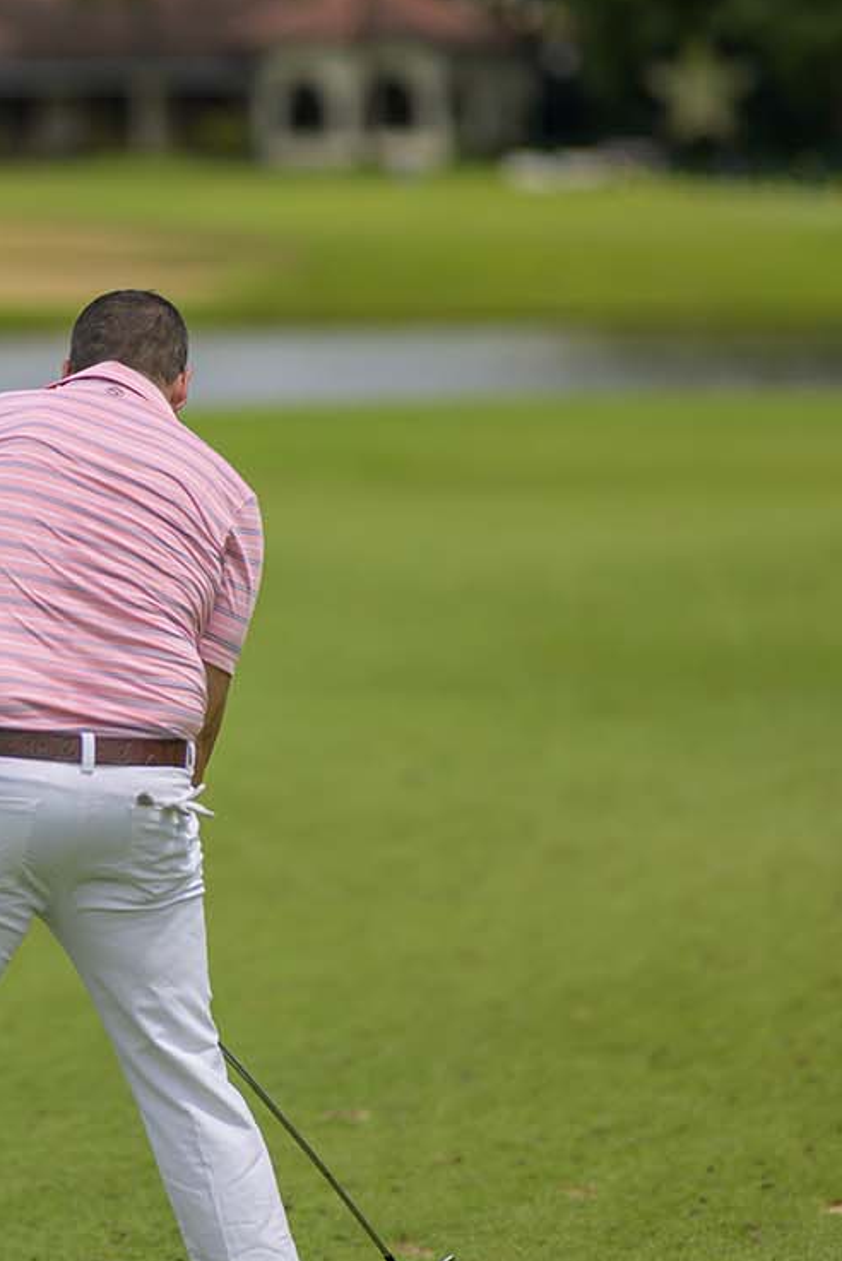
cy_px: 536
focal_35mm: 166
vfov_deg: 12.4
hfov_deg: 8.2
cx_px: 22
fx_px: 5818
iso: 110
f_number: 1.2
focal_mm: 85
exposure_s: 1/20000
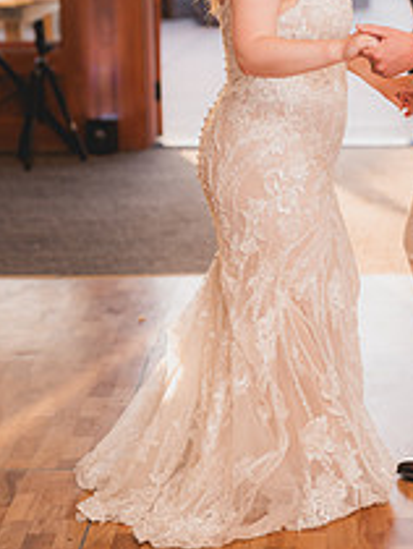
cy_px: 136
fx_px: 1635
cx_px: 322
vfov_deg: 18.9
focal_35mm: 103
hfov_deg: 14.3
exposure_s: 1/250
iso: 125
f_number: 1.8
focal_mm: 50
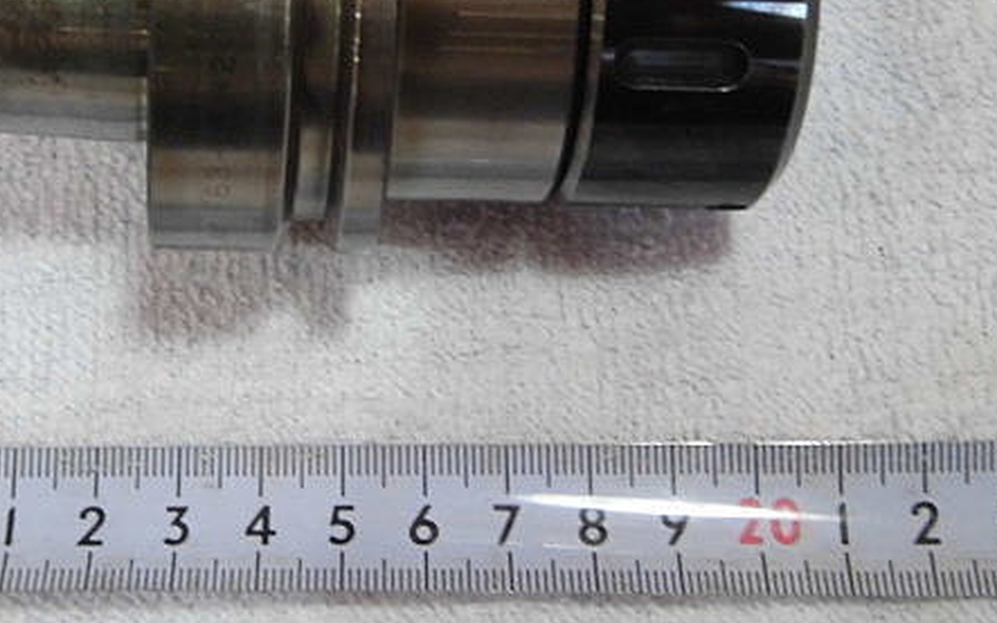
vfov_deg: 17.9
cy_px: 110
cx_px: 362
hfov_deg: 28.5
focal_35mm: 72
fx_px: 1957
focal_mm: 8.3
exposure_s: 1/25
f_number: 3.4
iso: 400
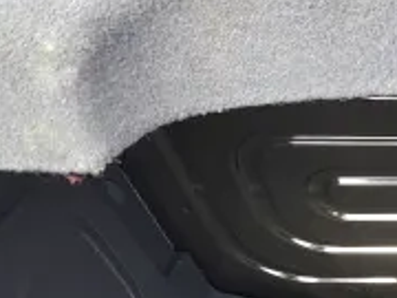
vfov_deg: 17.0
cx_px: 613
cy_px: 380
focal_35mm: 82
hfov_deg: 20.2
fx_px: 940
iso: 223
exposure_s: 1/100
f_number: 1.8
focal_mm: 5.56
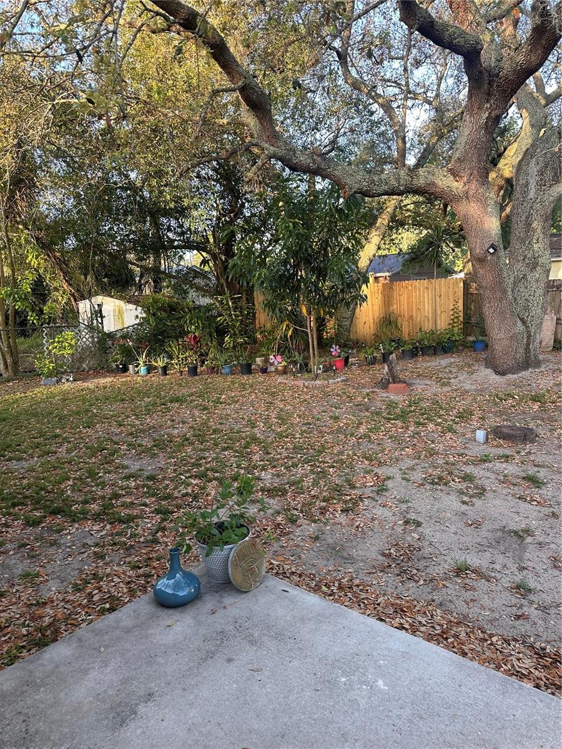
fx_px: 520
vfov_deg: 71.6
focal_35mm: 24
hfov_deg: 56.8
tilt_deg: -9.1
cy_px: 374
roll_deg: +1.6
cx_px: 281
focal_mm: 6.86
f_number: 1.78
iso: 64
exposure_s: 1/145
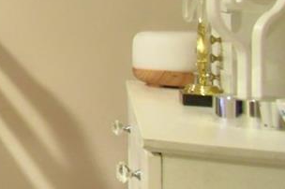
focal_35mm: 79
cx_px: -448
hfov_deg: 13.9
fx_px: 625
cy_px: -31
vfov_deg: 16.6
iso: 640
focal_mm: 10
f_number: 4.5
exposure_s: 1/30
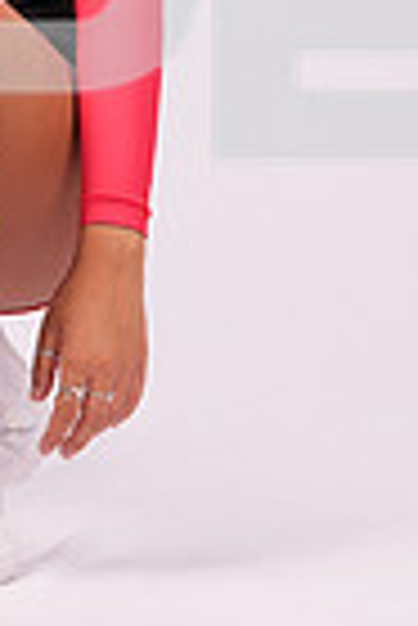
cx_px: -144
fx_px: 5681
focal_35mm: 327
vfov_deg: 6.2
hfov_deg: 4.2
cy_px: -288
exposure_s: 1/200
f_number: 5.6
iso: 200
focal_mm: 101
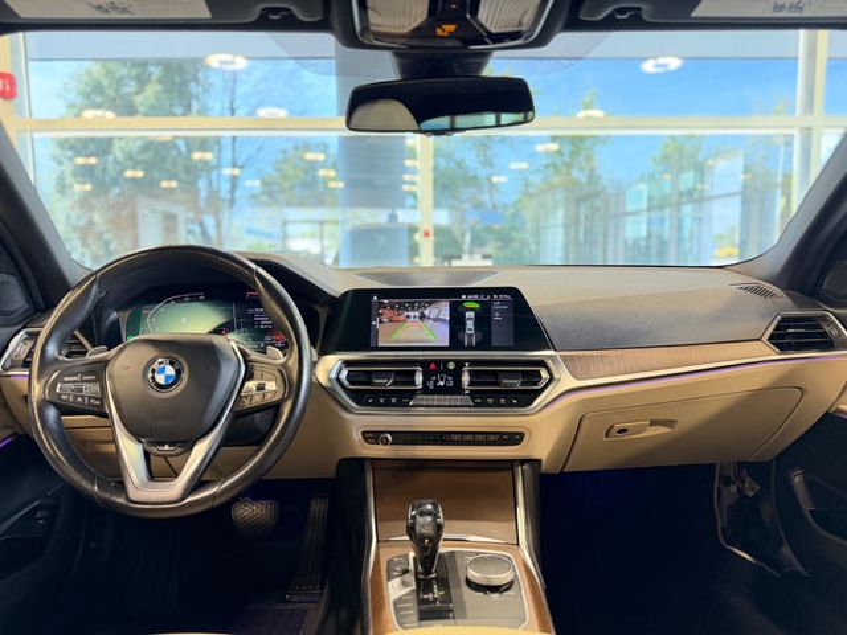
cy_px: 318
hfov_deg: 71.6
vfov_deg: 56.8
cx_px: 424
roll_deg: +0.8
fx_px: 587
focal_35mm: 24
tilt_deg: -6.1
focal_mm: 6.76
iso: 640
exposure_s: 1/40
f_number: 1.78
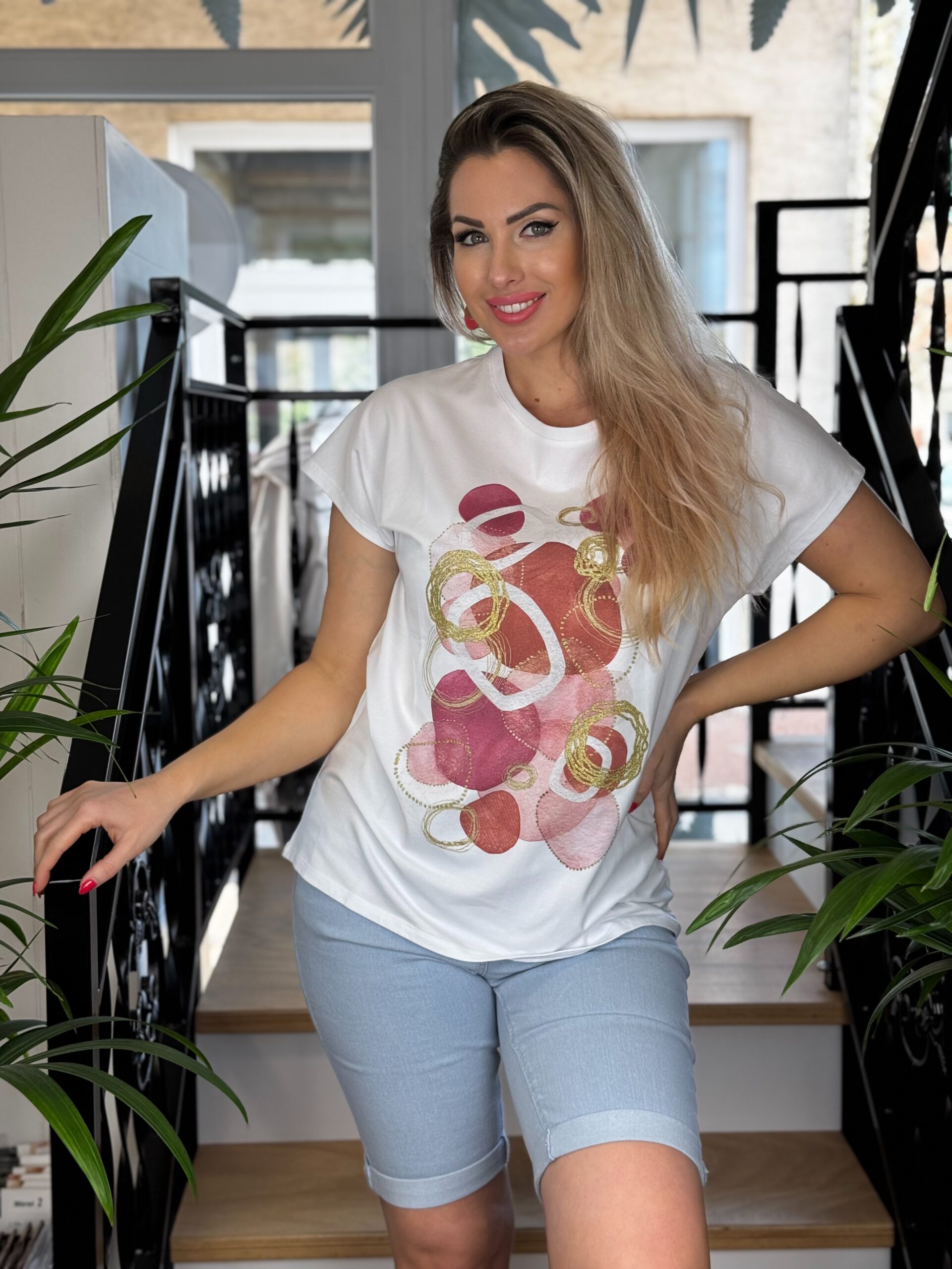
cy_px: 634
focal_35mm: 48
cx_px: 476
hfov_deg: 30.3
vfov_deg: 39.7
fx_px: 1760
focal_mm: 6.76
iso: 50
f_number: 1.78
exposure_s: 1/100
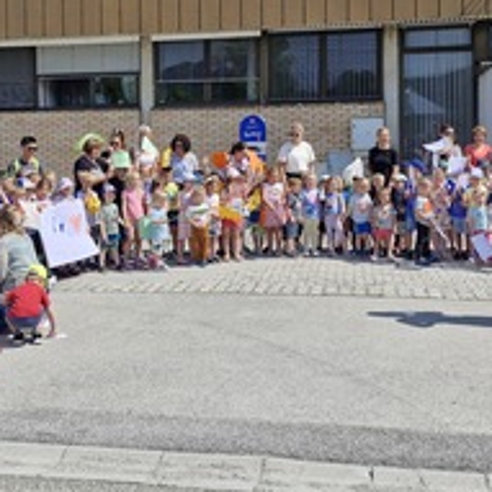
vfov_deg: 35.0
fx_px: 772
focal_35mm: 48
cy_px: 160
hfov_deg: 35.2
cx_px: 185
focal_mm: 5.54
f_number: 1.8
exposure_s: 1/1632
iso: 50
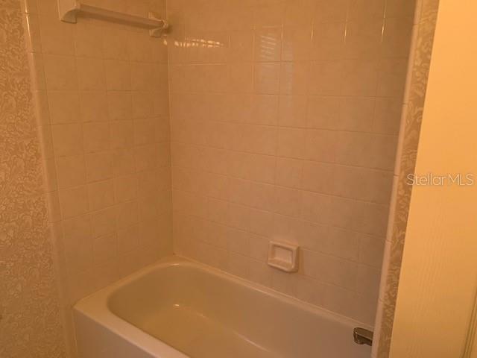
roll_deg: -1.4
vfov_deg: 53.1
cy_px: 179
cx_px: 238
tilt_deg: -13.9
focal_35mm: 26
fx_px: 358
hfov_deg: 67.3
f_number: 1.8
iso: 100
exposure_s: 1/60
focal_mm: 4.25
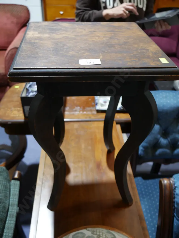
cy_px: 119
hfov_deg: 44.2
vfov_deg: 56.8
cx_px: 90
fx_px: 220
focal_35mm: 32
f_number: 3.6
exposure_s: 1/60
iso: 500
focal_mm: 16
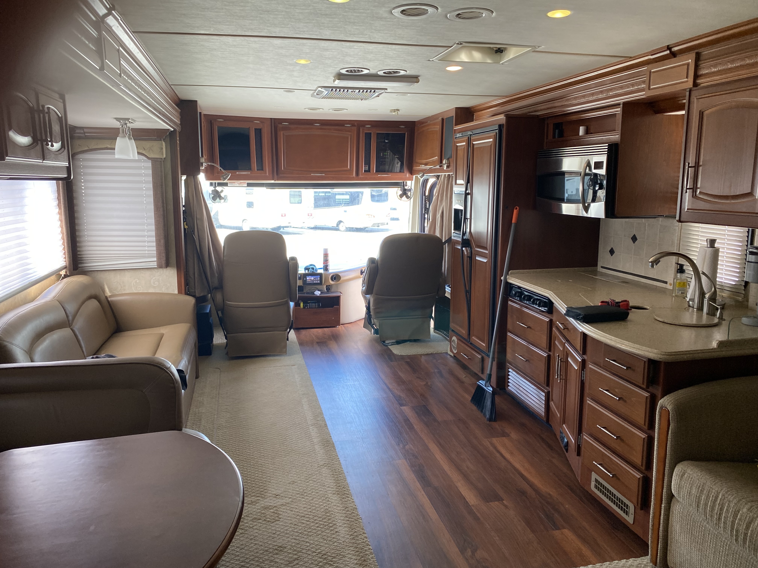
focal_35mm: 26
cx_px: 379
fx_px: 569
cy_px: 284
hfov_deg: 67.3
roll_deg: -1.5
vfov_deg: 53.1
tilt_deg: -10.1
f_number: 1.8
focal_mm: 4.25
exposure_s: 1/121
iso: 125
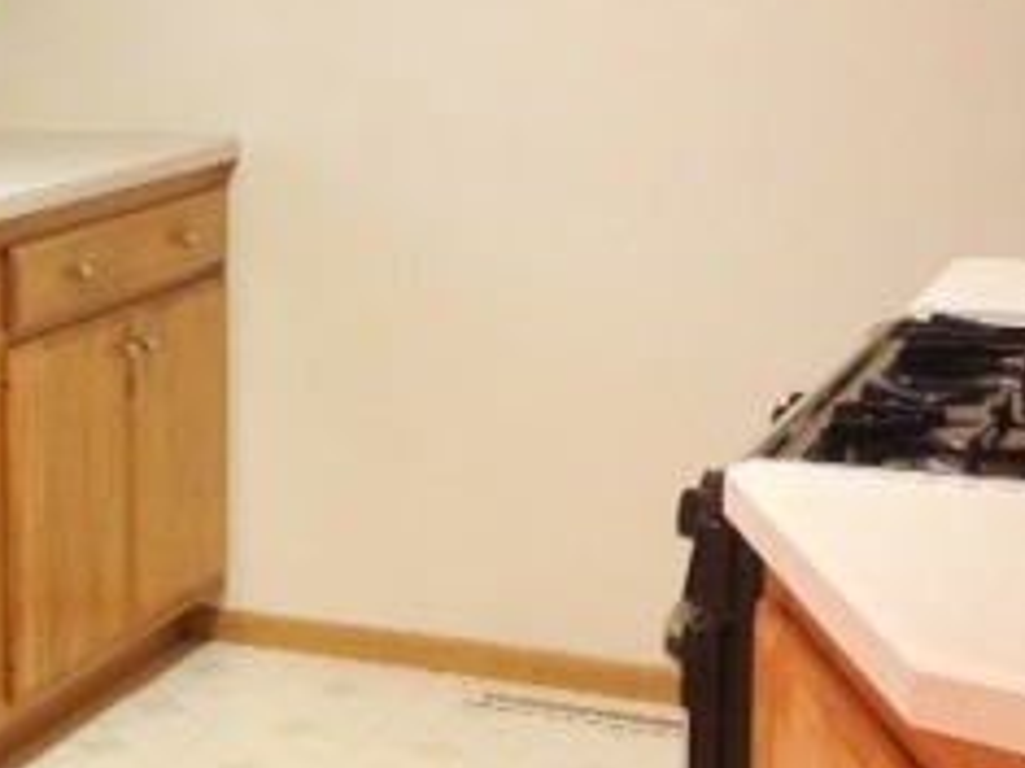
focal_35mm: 90
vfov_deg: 16.4
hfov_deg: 20.4
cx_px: -201
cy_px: 323
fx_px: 2664
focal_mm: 4.12
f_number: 2.4
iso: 125
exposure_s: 1/20
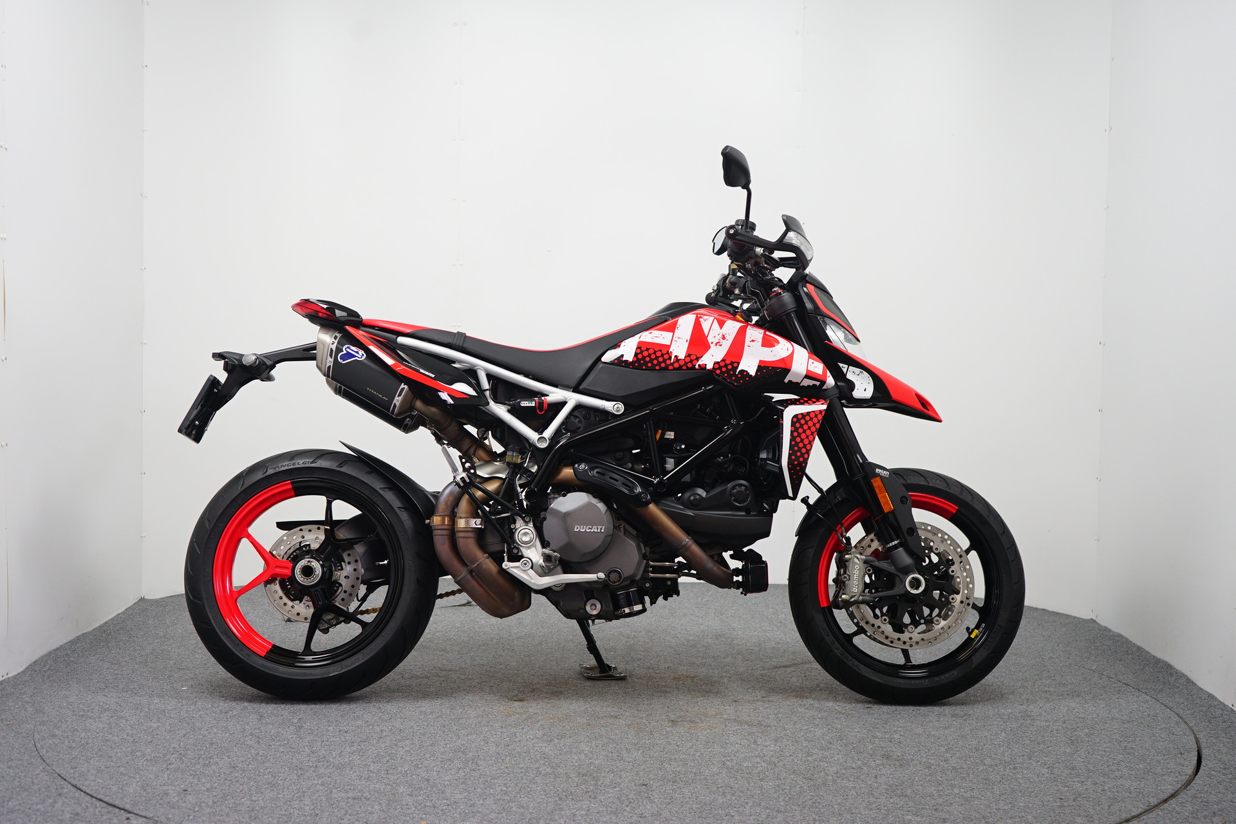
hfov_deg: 42.7
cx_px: 618
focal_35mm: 46
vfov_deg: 29.2
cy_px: 412
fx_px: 1579
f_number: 4.5
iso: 640
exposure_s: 1/60
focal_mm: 46
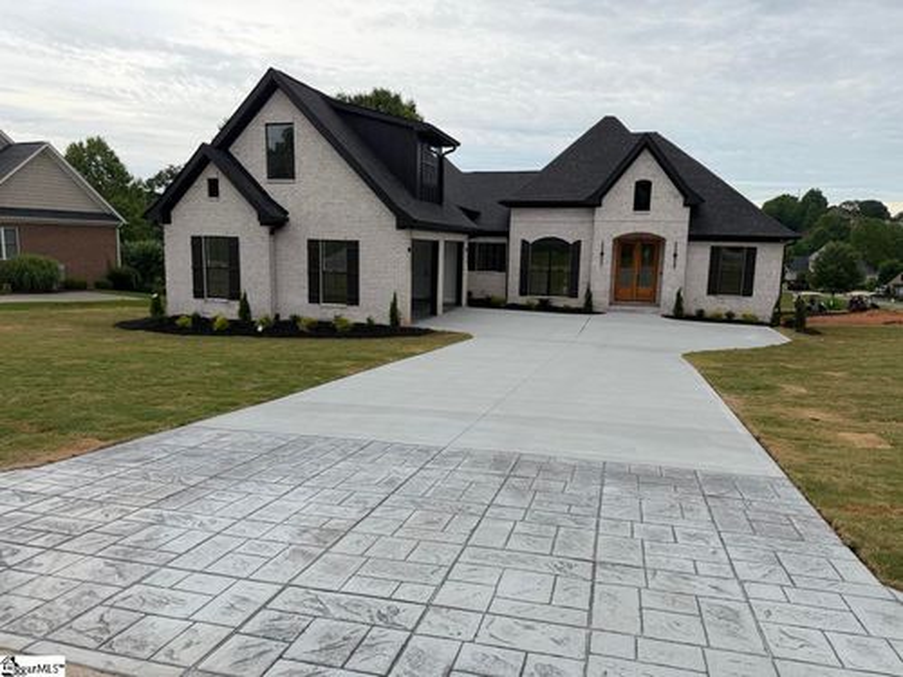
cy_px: 338
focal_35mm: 24
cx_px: 452
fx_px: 626
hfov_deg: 71.6
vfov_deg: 56.8
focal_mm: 6.76
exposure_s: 1/1464
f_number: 1.78
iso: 100
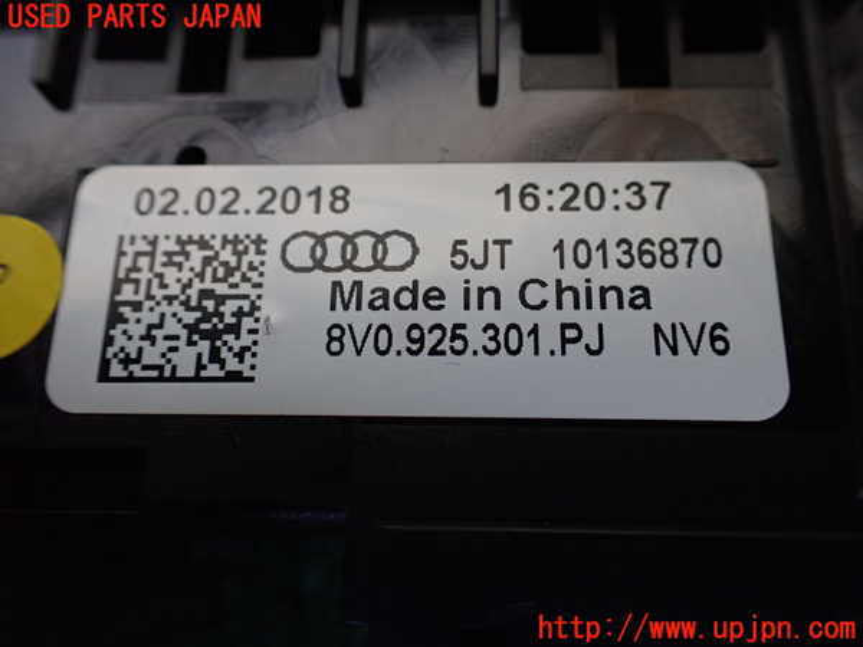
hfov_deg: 60.0
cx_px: 432
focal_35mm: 30
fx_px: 748
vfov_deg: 46.8
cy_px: 324
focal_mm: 5.4
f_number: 2.3
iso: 500
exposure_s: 1/125
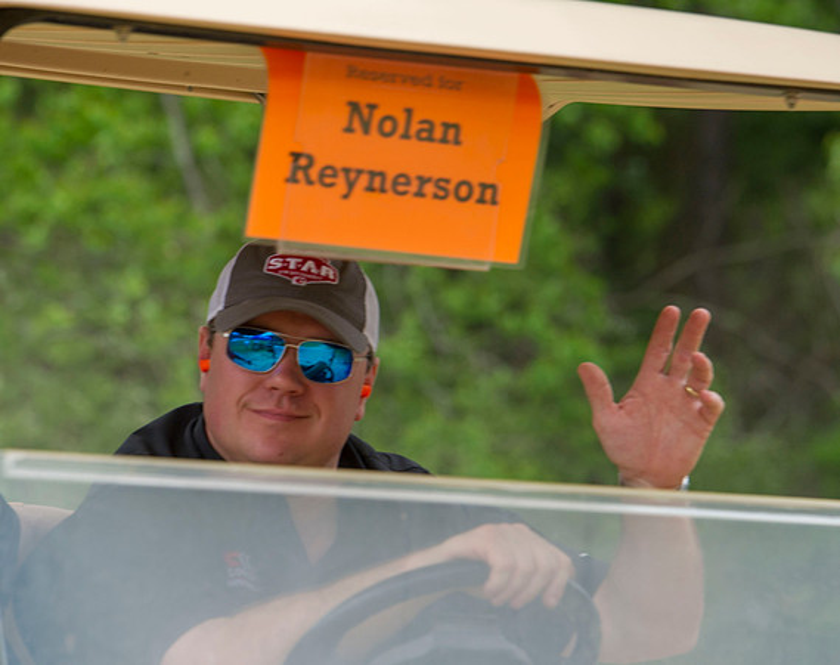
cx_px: 411
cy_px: 350
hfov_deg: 8.3
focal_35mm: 235
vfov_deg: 6.5
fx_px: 5813
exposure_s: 1/320
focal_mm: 180
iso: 200
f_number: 6.3
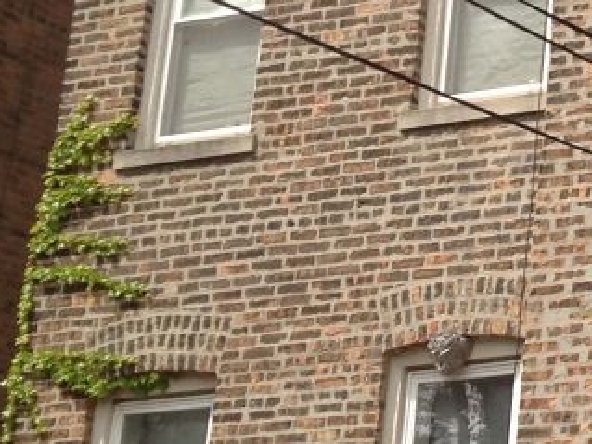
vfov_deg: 10.4
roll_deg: -1.1
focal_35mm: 142
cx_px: 1017
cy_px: 52
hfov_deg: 12.8
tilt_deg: +19.2
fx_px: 2428
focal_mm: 4.28
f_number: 2.4
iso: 50
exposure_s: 1/1592
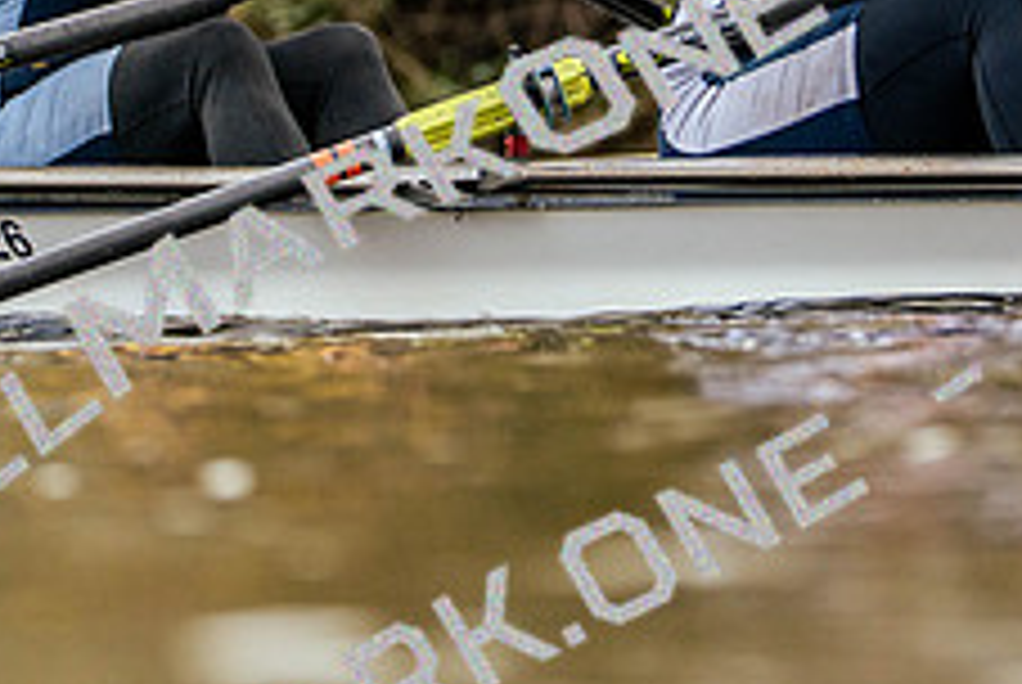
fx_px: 27118
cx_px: 693
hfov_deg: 2.2
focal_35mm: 954
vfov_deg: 1.4
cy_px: -70
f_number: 6.3
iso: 2000
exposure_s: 1/2000
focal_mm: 374
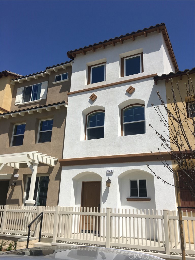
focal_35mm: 29
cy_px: 130
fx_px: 218
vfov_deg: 61.7
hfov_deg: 48.2
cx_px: 98
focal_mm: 4.15
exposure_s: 1/2564
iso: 25
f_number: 2.2
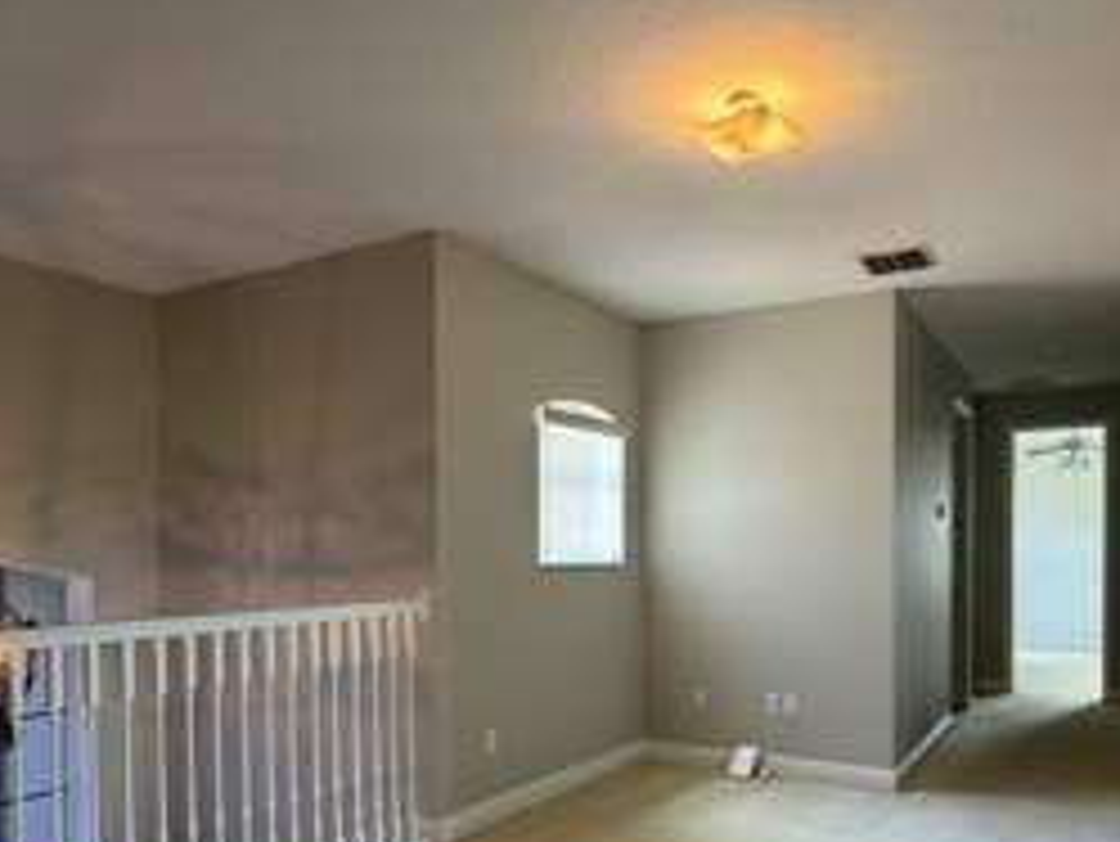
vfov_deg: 50.4
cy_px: 567
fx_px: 874
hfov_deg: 65.0
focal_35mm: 27
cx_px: 639
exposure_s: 1/60
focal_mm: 2.22
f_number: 2.2
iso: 200
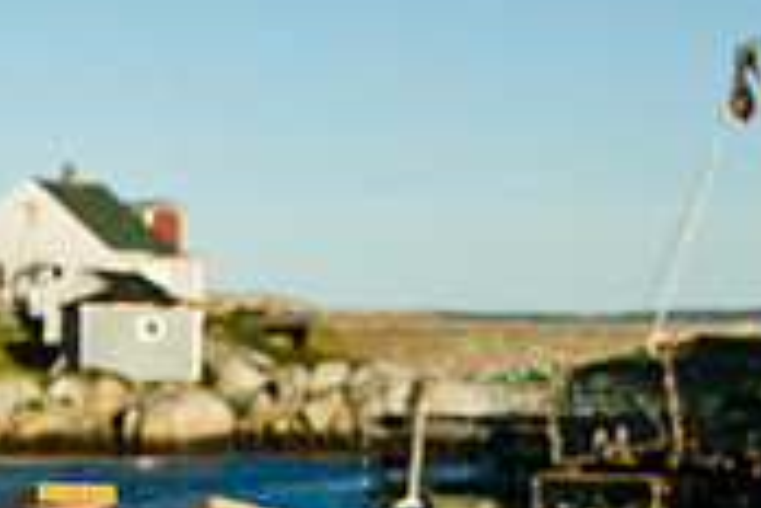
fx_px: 3382
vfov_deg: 8.5
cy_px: 600
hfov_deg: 12.5
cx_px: -153
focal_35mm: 160
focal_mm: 32
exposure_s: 1/2000
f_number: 5.6
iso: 250
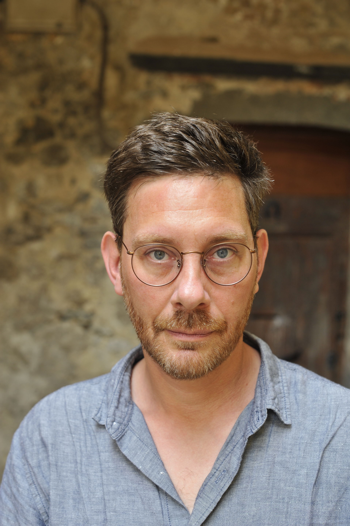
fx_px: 730
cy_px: 263
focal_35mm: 50
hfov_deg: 27.0
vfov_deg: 39.6
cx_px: 175
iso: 320
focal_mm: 50
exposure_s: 1/100
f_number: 4.5
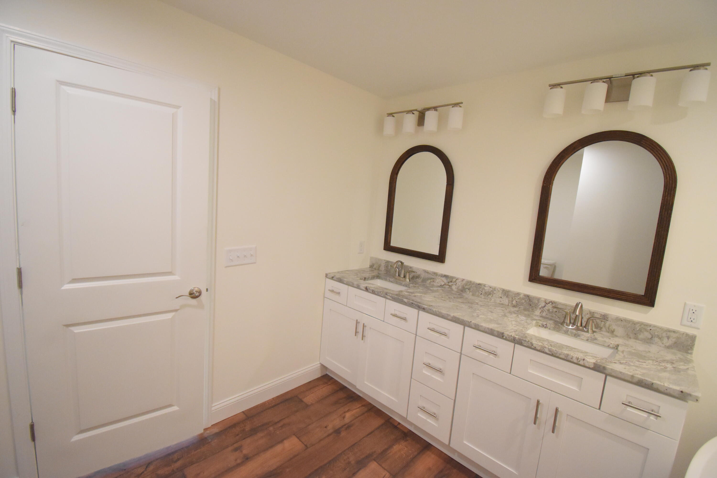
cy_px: 239
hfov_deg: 100.4
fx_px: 299
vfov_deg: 77.3
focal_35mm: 15
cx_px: 358
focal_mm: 10
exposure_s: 1/125
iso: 3200
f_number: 4.5
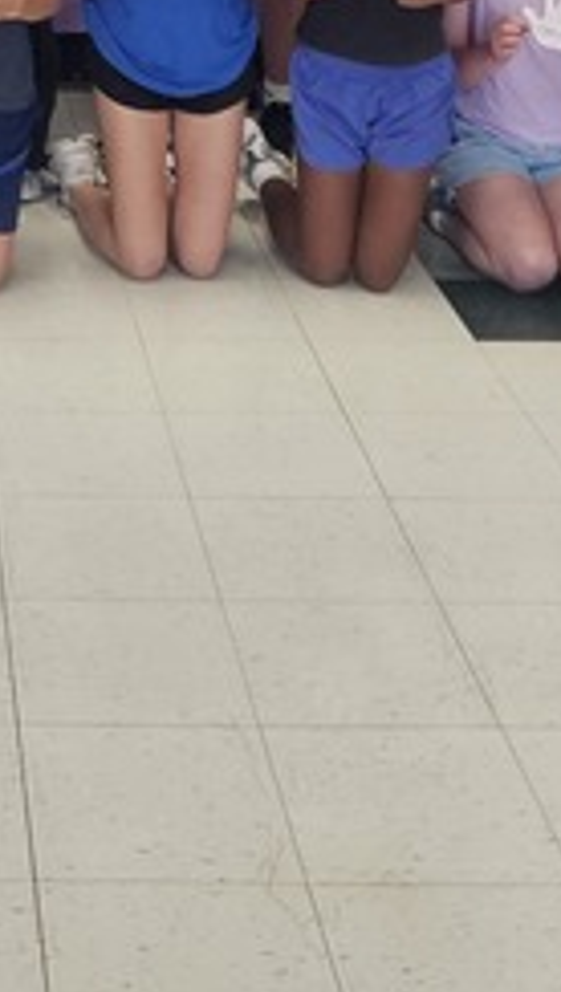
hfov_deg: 14.4
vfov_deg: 23.5
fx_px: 2160
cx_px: -102
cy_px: -224
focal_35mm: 82
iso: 250
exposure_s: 1/120
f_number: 1.8
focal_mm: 5.4
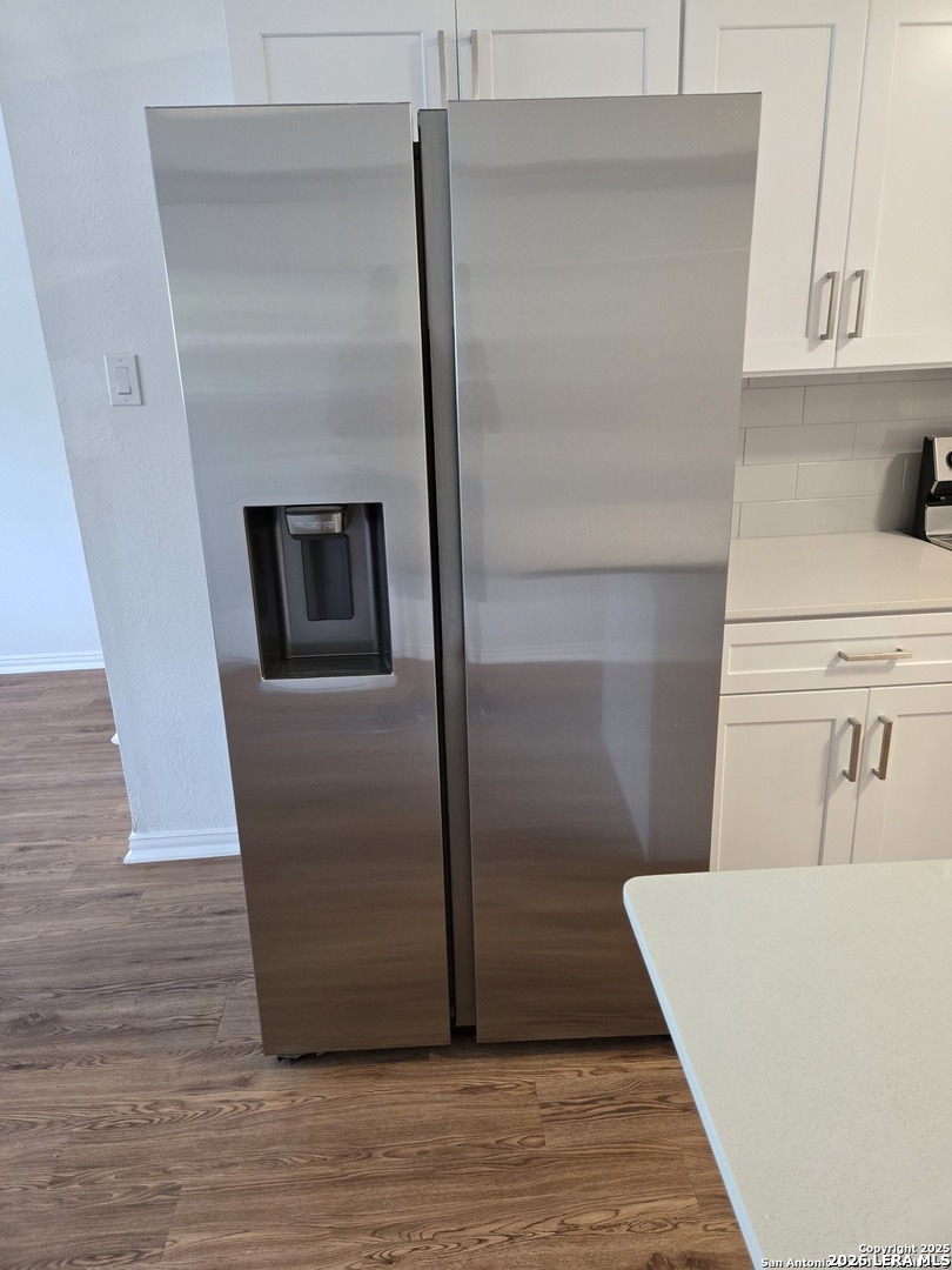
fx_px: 843
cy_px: 635
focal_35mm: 23
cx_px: 476
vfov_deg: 73.9
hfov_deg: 58.9
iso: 640
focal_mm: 5.4
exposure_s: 1/120
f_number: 1.8
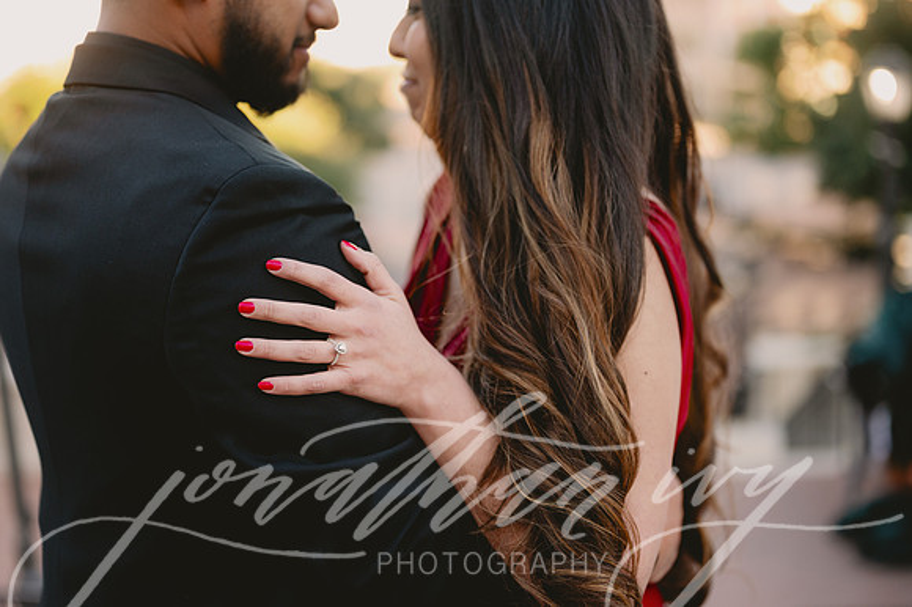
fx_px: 1266
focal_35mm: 50
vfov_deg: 27.0
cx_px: 456
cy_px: 304
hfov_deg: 39.6
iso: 640
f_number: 2
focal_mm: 50
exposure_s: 1/1250
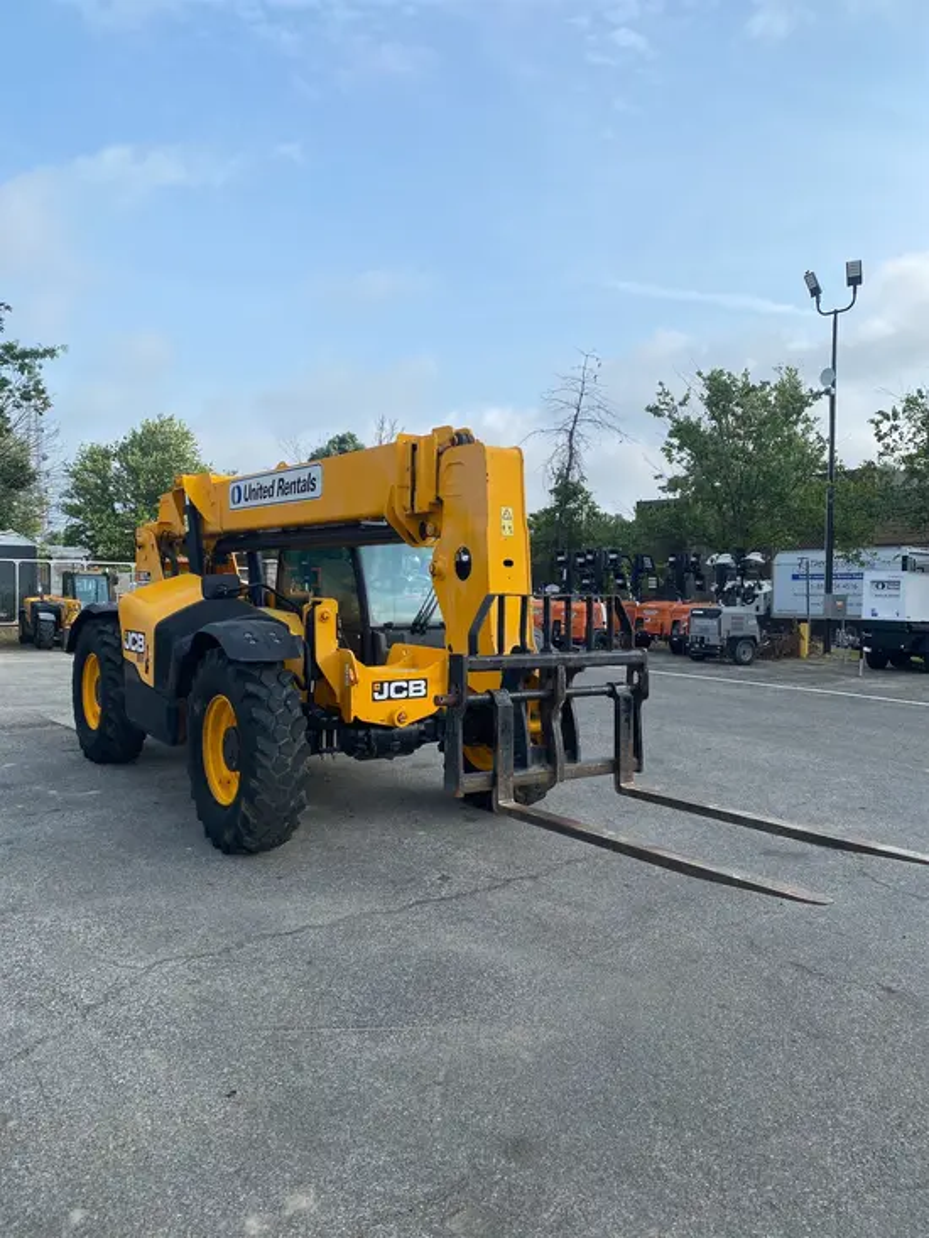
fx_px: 930
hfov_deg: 53.1
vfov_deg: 67.3
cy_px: 619
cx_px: 464
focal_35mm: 26
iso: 32
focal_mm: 4.25
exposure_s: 1/1961
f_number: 1.8
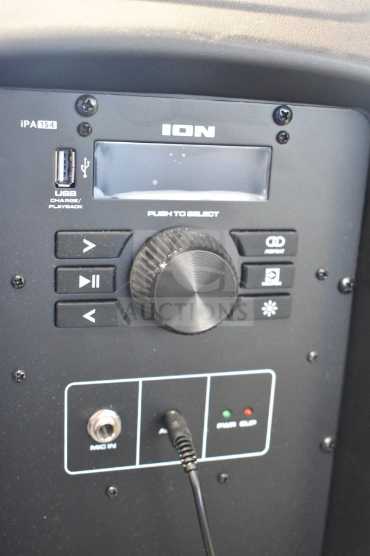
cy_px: 278
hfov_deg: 30.8
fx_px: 671
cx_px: 185
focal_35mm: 44
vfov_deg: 45.0
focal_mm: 29
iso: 9000
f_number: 4.2
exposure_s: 1/50
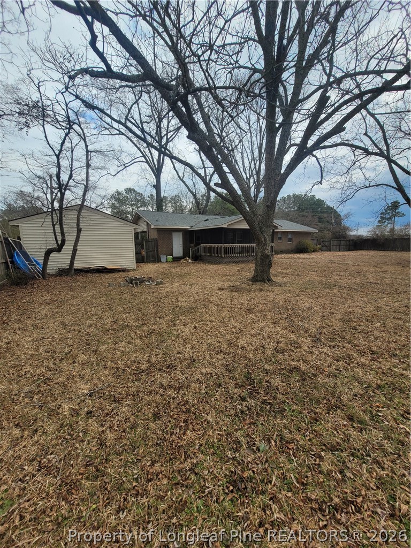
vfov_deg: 106.2
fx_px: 206
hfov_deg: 89.9
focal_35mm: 13
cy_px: 274
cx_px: 206
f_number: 2.2
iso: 40
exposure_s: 1/1205
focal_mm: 1.74
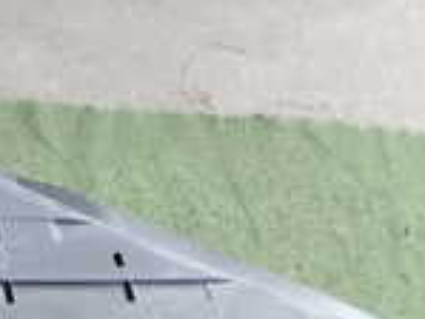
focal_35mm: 129
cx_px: -108
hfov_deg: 14.7
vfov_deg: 10.7
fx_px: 1585
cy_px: 595
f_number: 2.4
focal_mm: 5.79
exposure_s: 1/125
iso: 200
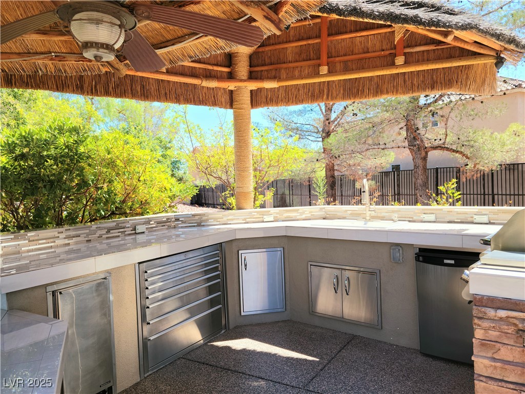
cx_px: 262
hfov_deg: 63.4
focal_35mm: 28
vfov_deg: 49.7
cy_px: 197
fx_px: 425
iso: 25
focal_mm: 5.9
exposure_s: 1/233
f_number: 2
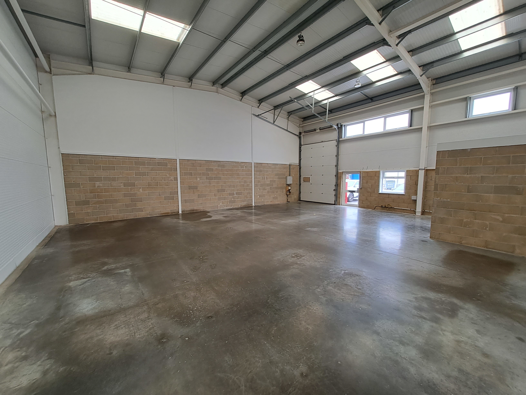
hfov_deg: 106.2
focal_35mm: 13
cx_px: 263
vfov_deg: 89.9
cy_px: 198
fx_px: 198
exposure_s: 1/100
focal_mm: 1.42
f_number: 2.2
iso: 50
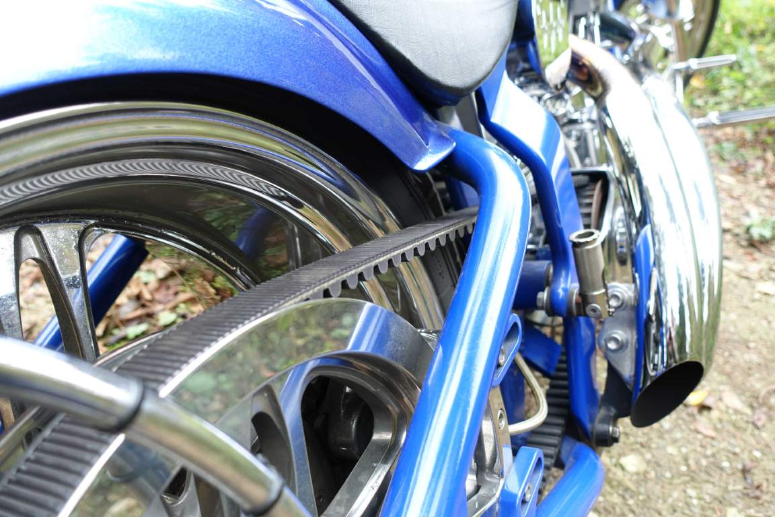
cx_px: 388
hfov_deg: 63.7
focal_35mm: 29
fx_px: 624
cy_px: 258
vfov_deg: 45.0
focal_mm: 10.7
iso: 125
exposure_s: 1/40
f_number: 2.8
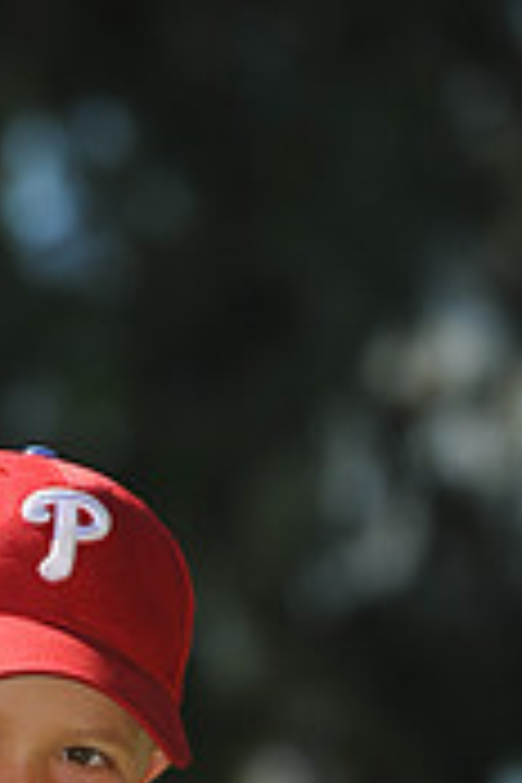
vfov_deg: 4.0
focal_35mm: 517
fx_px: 11244
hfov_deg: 2.7
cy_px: 1197
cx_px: -40
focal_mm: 155
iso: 200
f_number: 5.6
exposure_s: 1/500
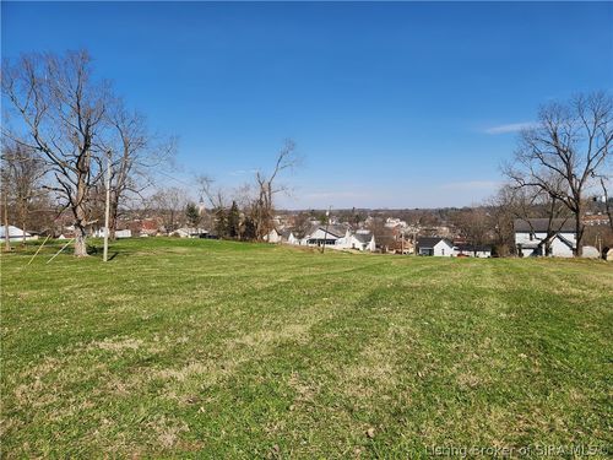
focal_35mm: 23
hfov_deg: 73.9
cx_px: 306
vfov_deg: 58.9
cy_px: 230
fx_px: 407
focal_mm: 5.4
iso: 20
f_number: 1.8
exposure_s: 1/2151
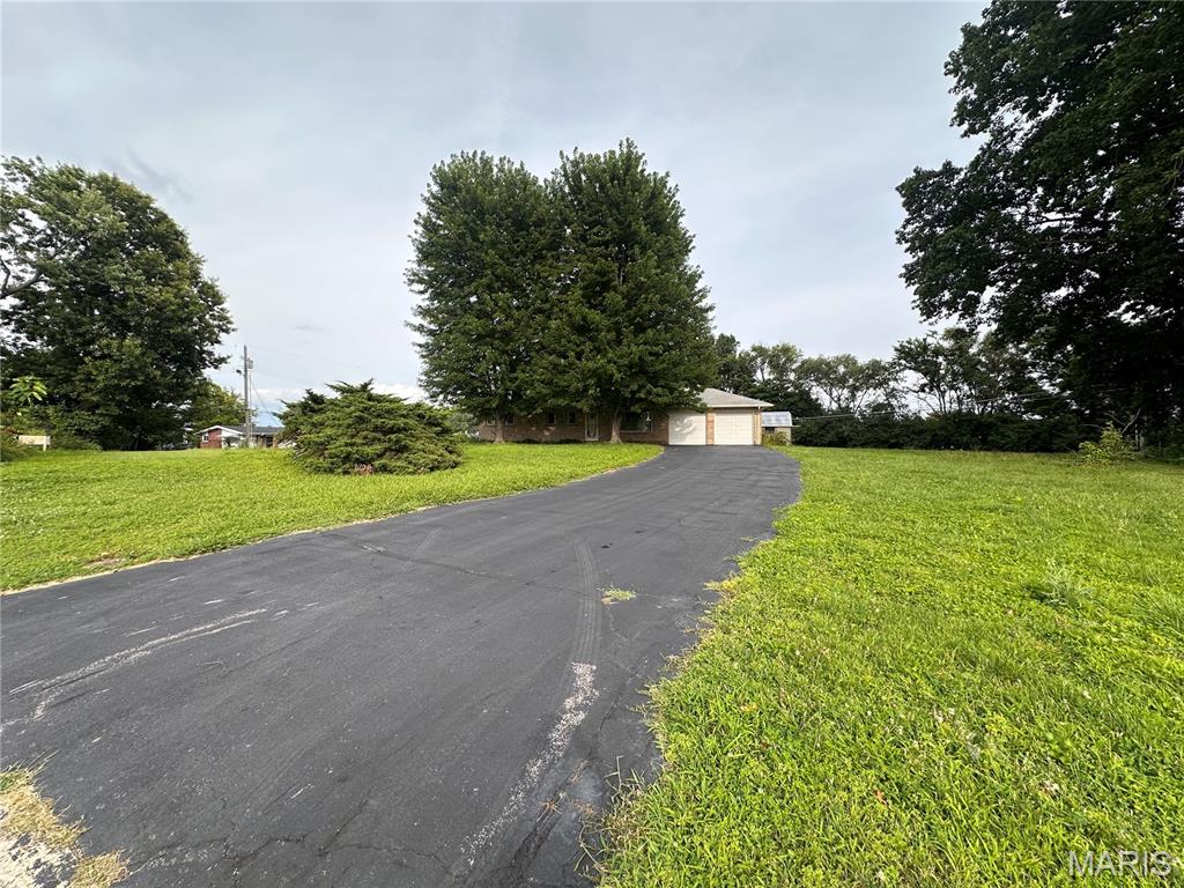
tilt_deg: -1.5
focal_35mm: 14
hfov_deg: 102.1
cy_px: 444
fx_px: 479
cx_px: 592
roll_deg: -0.3
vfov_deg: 85.7
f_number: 2.2
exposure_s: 1/686
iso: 40
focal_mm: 2.22
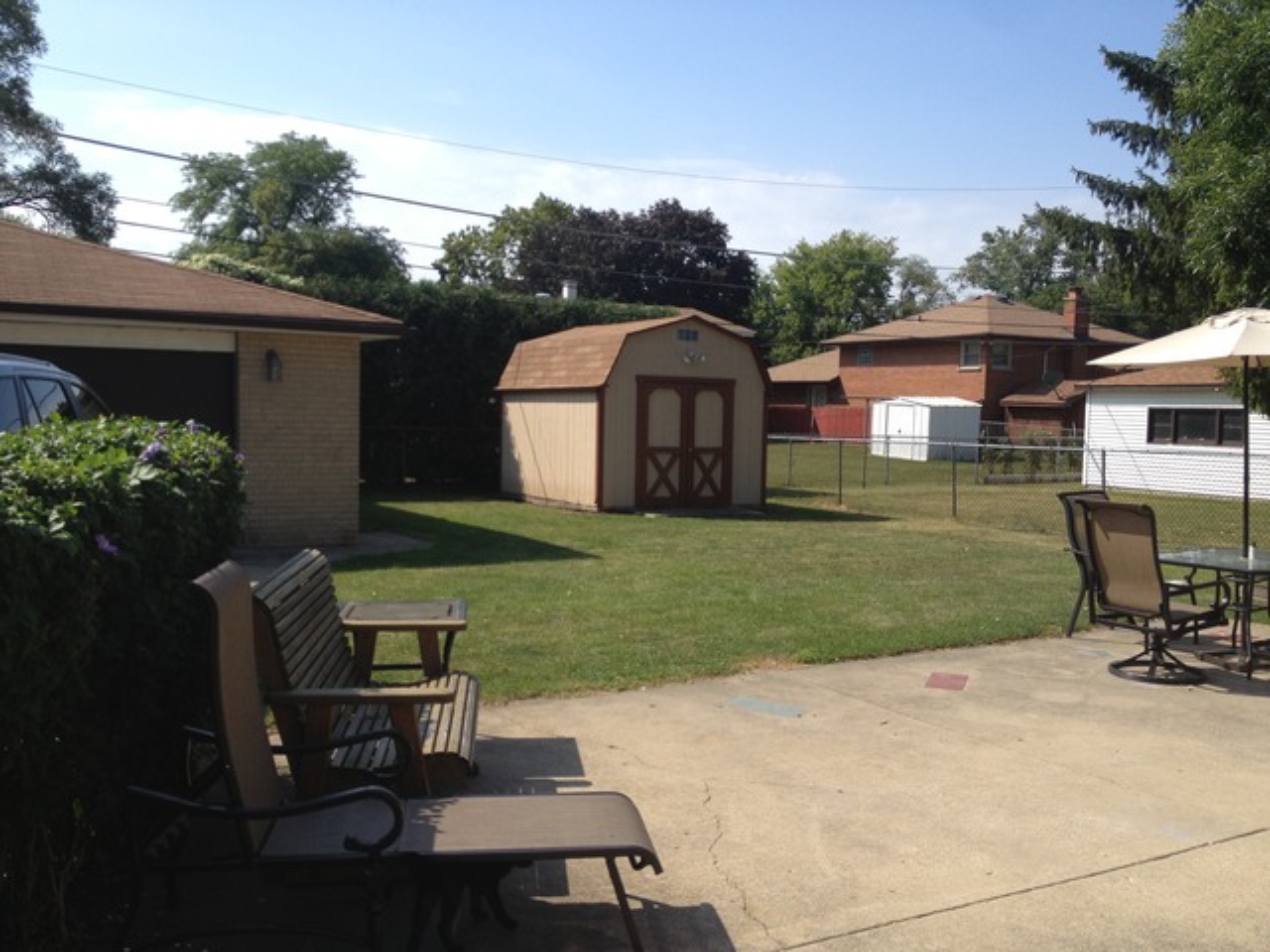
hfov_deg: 52.6
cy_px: 476
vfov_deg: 40.7
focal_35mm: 35
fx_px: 1284
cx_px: 635
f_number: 2.4
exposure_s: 1/1493
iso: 50
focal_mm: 4.28
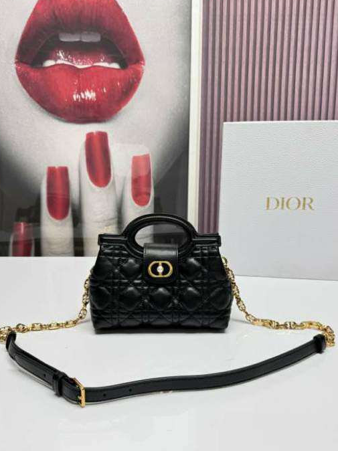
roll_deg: -0.2
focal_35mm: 26
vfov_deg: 67.3
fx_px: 339
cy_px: 235
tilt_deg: -10.8
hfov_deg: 53.0
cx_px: 162
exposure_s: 1/121
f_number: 1.78
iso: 64
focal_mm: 6.76
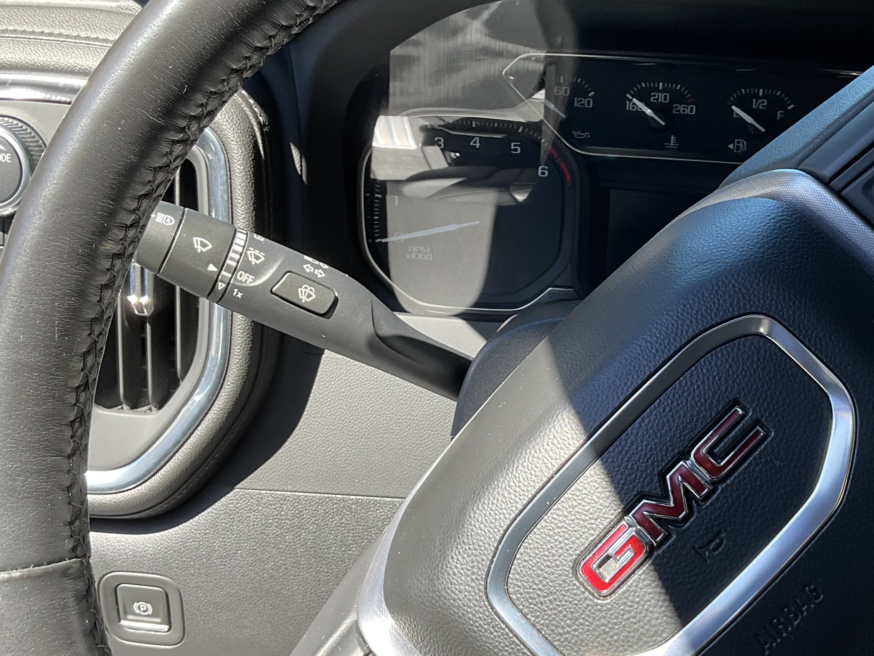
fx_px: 1288
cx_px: 598
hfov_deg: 37.0
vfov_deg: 28.5
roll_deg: -3.8
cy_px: 406
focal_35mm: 51
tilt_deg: -26.0
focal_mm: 3
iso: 16
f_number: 1.8
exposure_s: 1/160
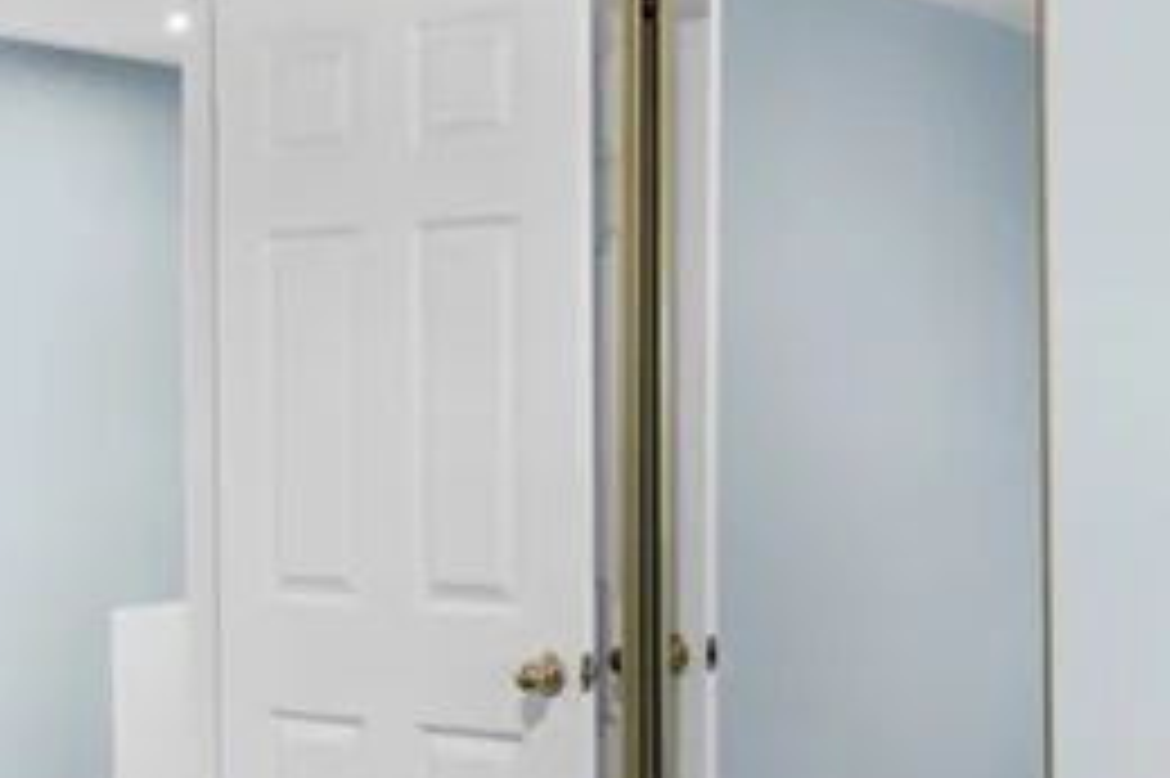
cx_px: 702
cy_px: 438
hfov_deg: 30.0
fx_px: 2176
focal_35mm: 67
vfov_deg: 20.3
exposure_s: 1/3
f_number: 8
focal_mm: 17
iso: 400
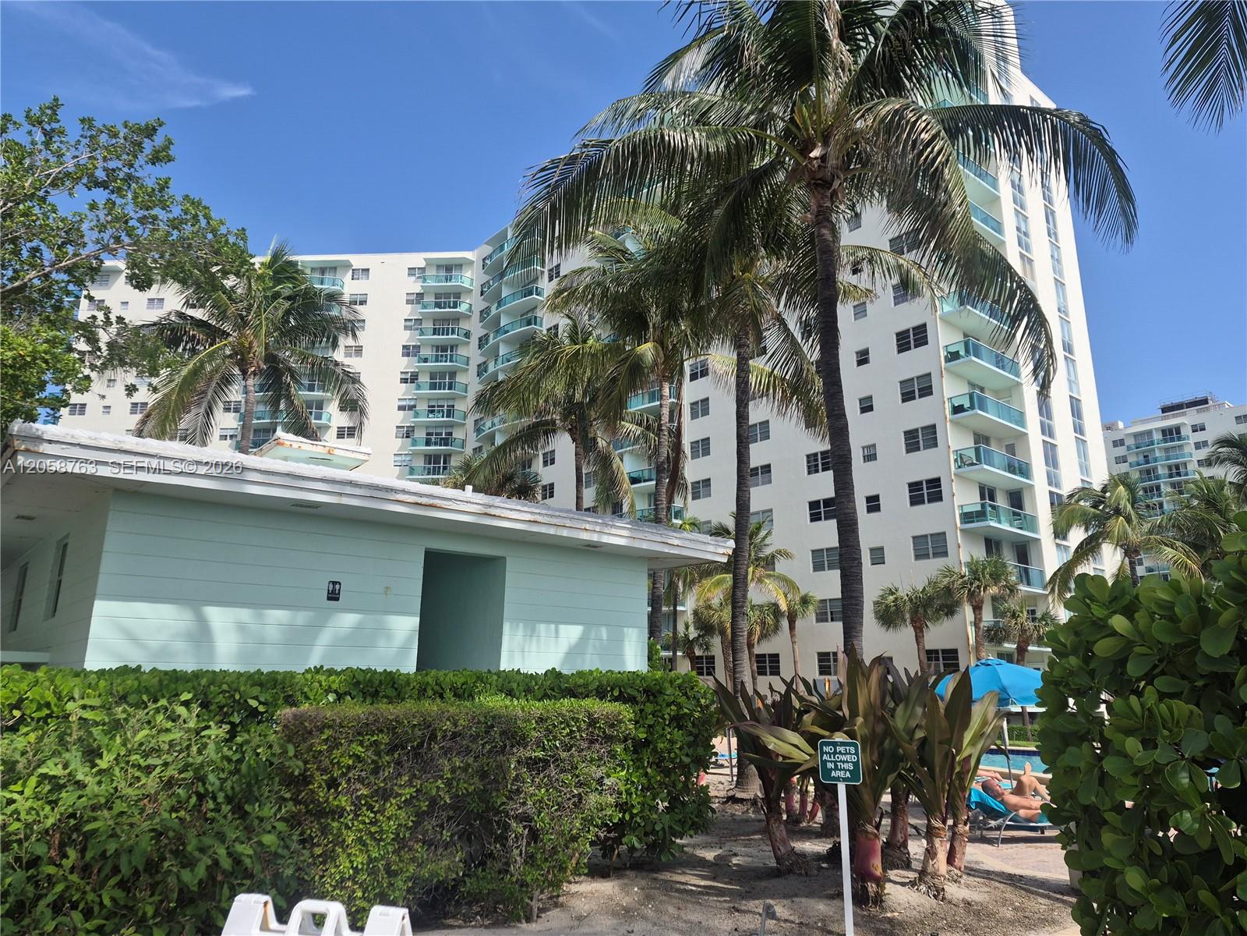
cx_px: 624
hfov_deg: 73.9
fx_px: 829
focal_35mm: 23
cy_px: 468
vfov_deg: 58.9
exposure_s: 1/4144
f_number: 1.8
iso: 80
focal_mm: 5.4
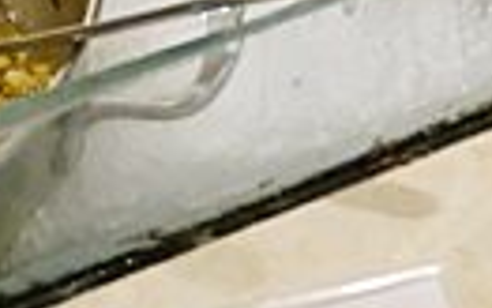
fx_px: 3045
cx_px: 597
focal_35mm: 227
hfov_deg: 9.1
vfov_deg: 5.4
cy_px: -622
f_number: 2.5
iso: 500
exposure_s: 1/60
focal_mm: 14
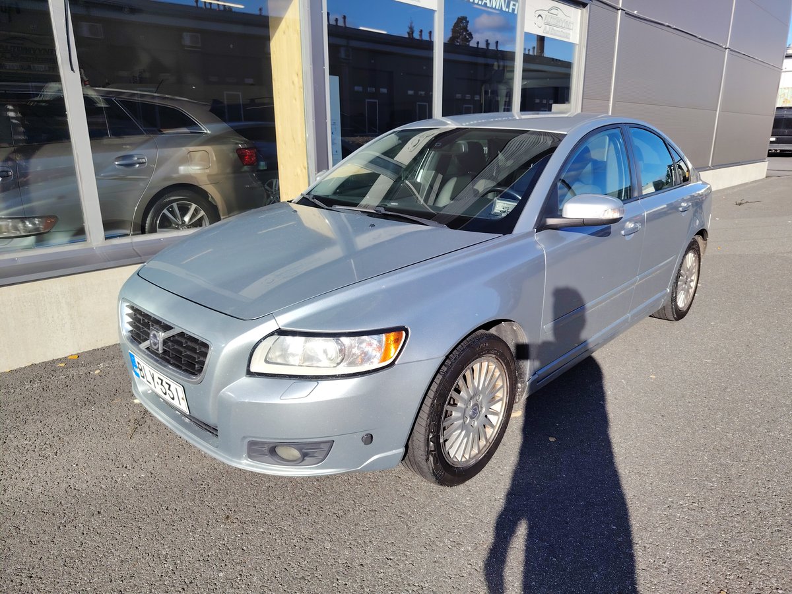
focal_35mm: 24
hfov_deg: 71.6
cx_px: 396
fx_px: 549
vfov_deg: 56.8
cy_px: 297
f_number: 1.75
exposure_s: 1/662
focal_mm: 5.25
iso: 100
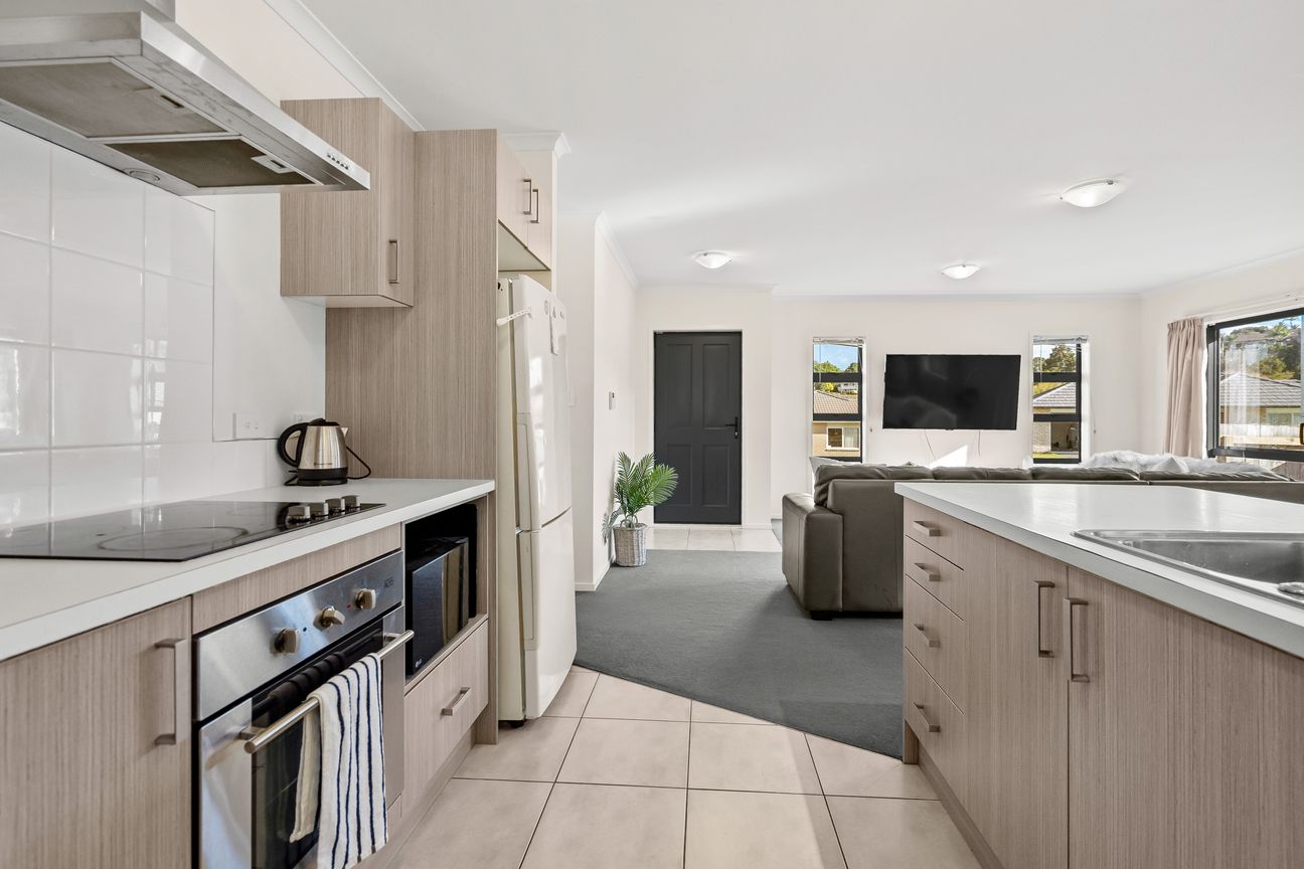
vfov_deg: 73.7
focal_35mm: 16
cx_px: 652
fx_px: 580
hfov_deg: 96.7
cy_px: 434
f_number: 6.3
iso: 640
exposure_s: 1/25
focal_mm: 16
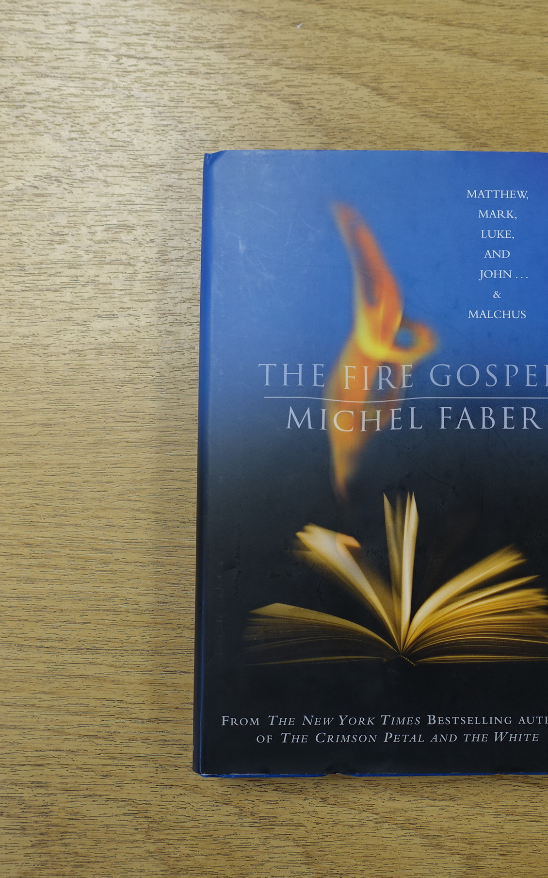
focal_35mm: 37
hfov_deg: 33.0
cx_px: 471
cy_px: 440
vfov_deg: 52.8
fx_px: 884
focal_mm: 8.8
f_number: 2.8
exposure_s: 1/30
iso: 125
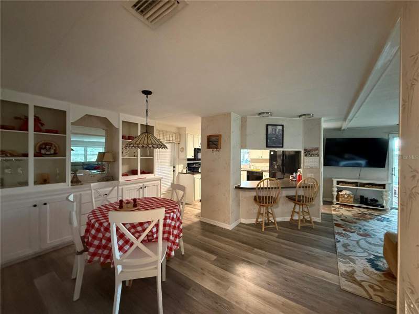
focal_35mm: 14
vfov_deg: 85.7
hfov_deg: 102.1
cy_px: 157
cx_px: 210
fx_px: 169
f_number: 2.2
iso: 1000
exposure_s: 1/60
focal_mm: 2.22
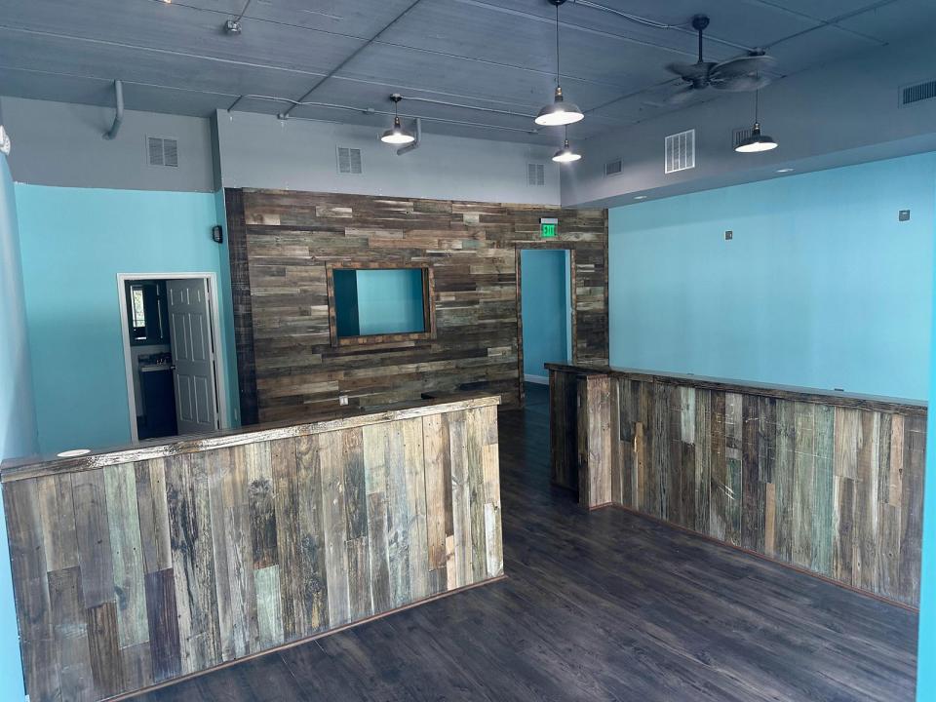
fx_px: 649
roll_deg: +0.6
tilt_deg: -5.8
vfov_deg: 56.8
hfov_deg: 71.6
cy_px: 351
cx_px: 468
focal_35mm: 24
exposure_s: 1/60
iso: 125
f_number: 1.78
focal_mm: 6.86
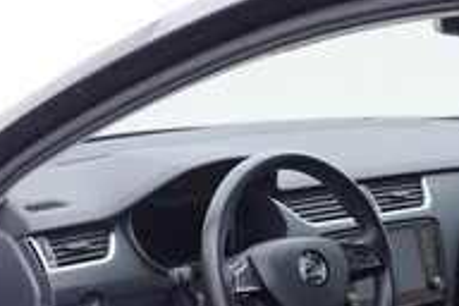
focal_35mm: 103
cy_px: 381
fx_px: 1313
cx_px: -69
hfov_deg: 18.9
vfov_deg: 12.9
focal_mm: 24
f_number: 2.8
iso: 125
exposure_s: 1/40
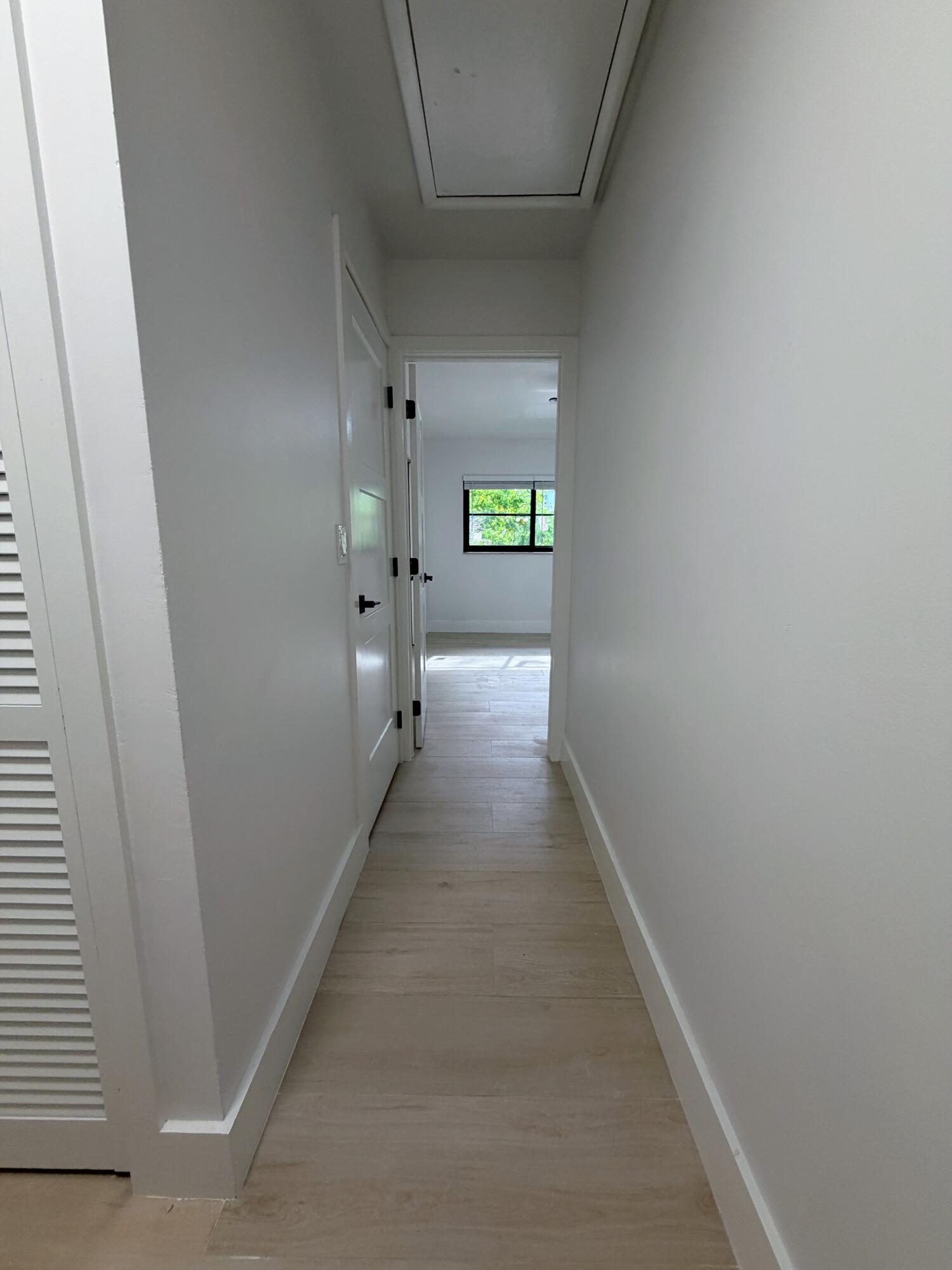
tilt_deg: -7.2
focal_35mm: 14
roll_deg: +0.9
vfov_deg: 102.1
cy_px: 635
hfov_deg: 85.7
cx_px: 476
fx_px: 513
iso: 200
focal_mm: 2.22
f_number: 2.2
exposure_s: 1/120
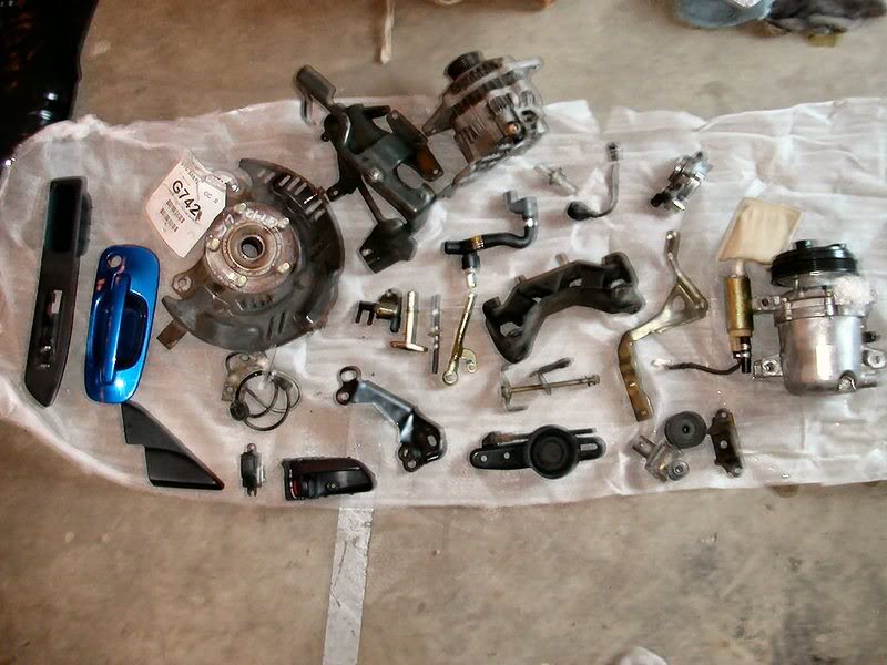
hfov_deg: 50.1
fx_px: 948
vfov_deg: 38.7
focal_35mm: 37
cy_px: 332
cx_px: 444
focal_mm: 5.6
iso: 200
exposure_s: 1
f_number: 2.7
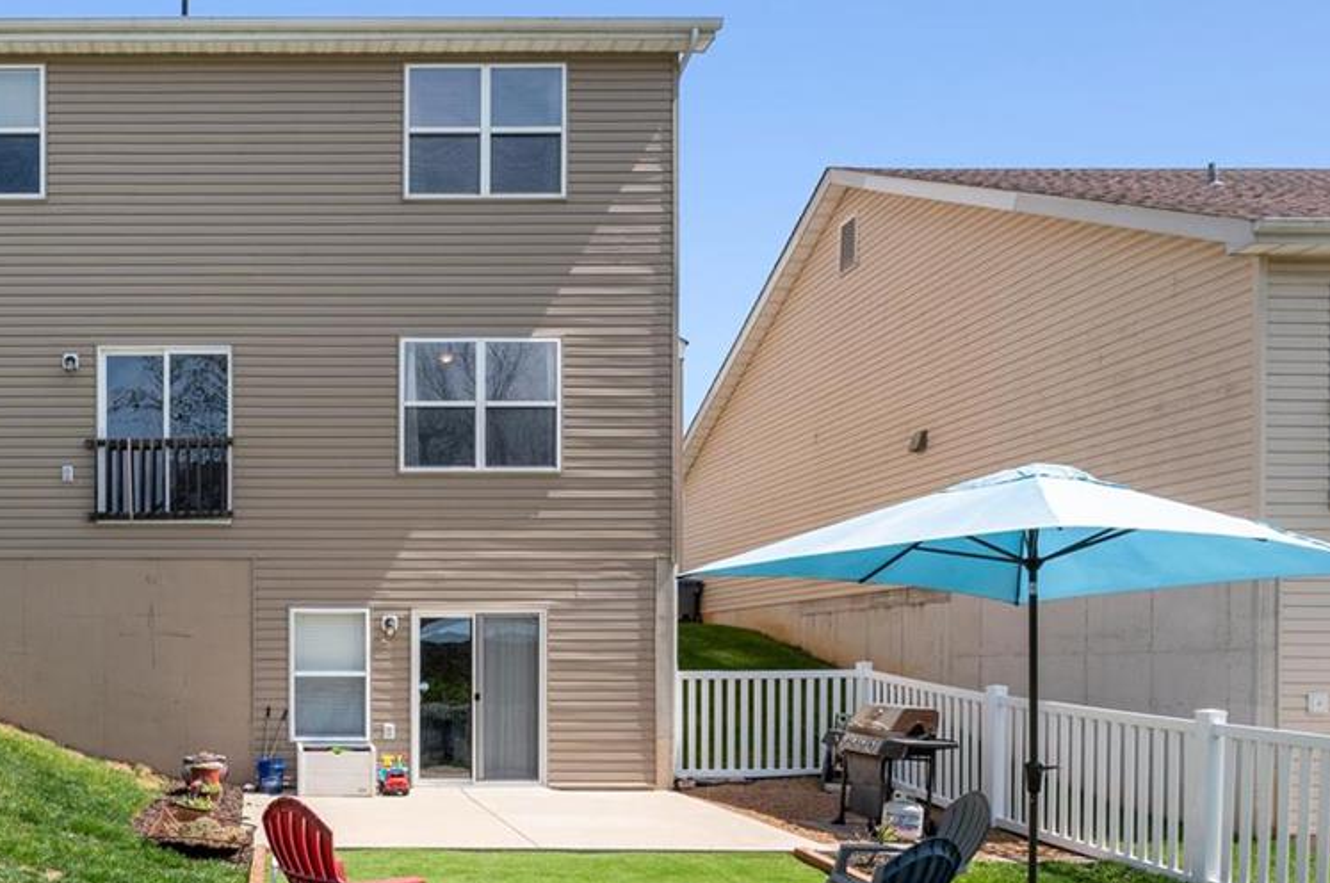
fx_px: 1107
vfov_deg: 42.2
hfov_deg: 57.0
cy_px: 661
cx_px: 247
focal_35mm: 30
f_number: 8
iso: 200
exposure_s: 1/500
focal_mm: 14
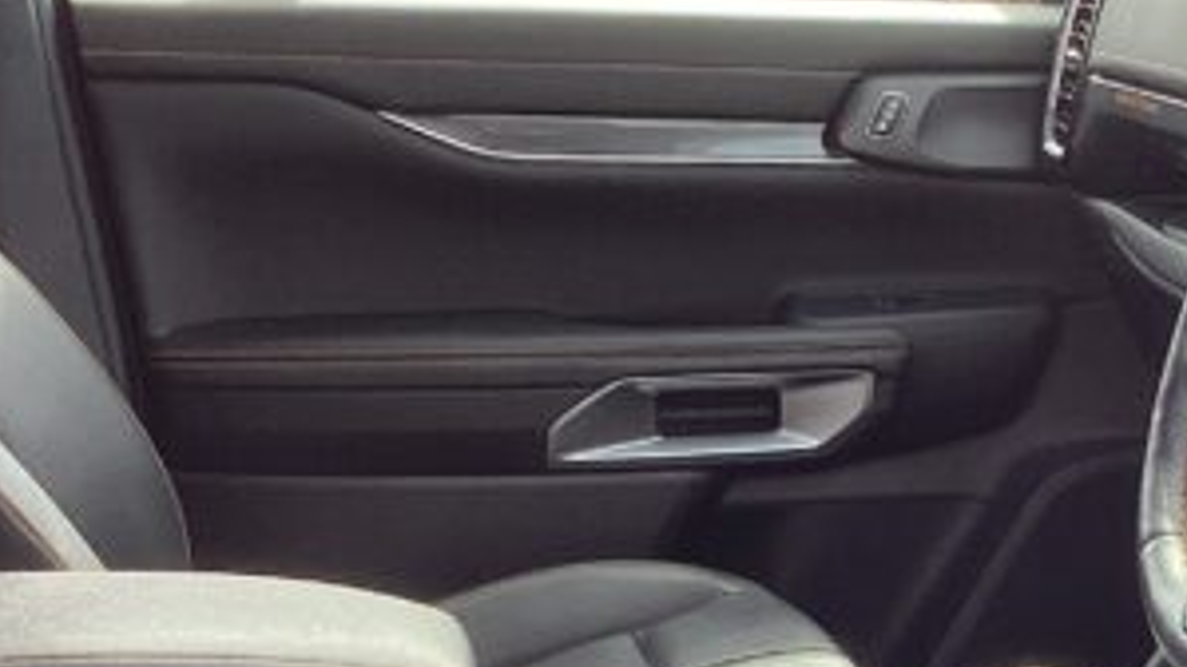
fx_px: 2832
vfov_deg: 13.1
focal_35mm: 90
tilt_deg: -19.1
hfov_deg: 23.2
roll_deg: +1.3
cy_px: 768
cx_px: 1032
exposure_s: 1/120
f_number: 2.4
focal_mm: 3.3
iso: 40
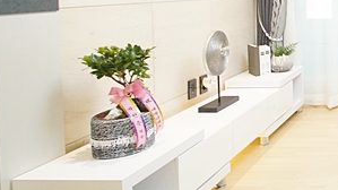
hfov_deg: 33.9
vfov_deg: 26.3
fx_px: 376
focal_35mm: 42
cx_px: 445
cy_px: -14
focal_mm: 10
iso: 1600
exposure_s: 1/200
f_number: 5
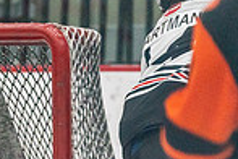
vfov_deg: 1.4
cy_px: 222
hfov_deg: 2.2
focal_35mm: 948
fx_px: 6267
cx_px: -107
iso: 3200
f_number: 2.8
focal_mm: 194
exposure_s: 1/1250
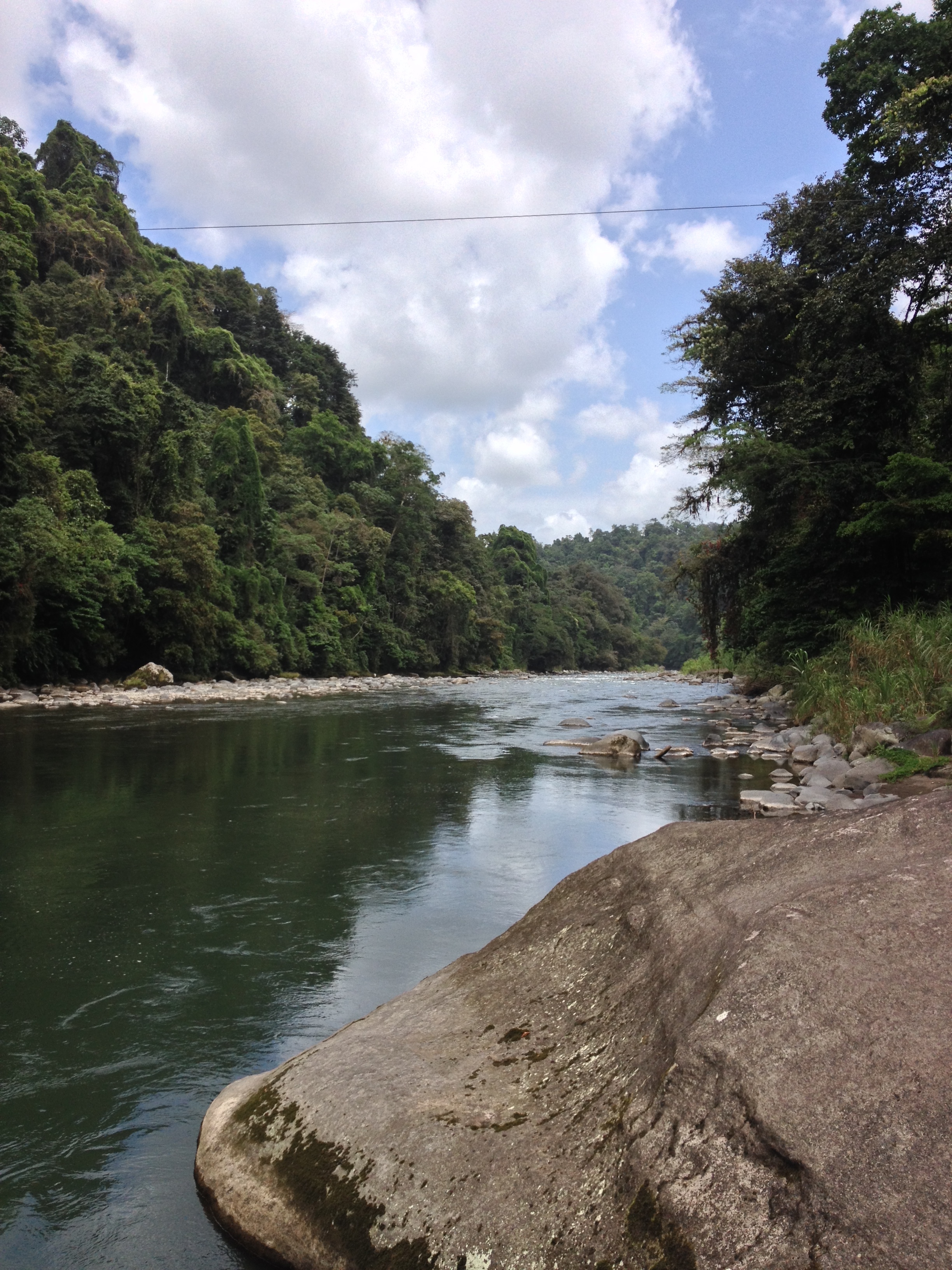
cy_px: 635
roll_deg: +1.0
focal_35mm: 35
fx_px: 1283
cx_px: 476
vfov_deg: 52.6
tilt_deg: -2.9
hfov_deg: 40.7
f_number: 2.4
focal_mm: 4.28
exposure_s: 1/1727
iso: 50
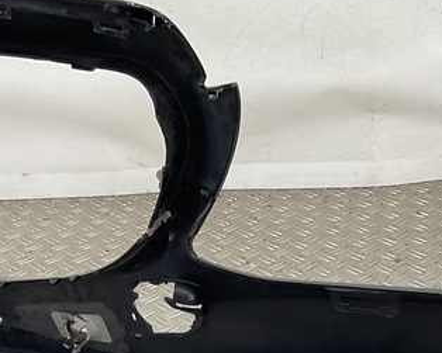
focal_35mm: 91
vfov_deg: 15.8
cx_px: 282
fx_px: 1190
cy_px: 489
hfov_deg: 21.0
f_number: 1.8
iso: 40
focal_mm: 3
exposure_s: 1/120
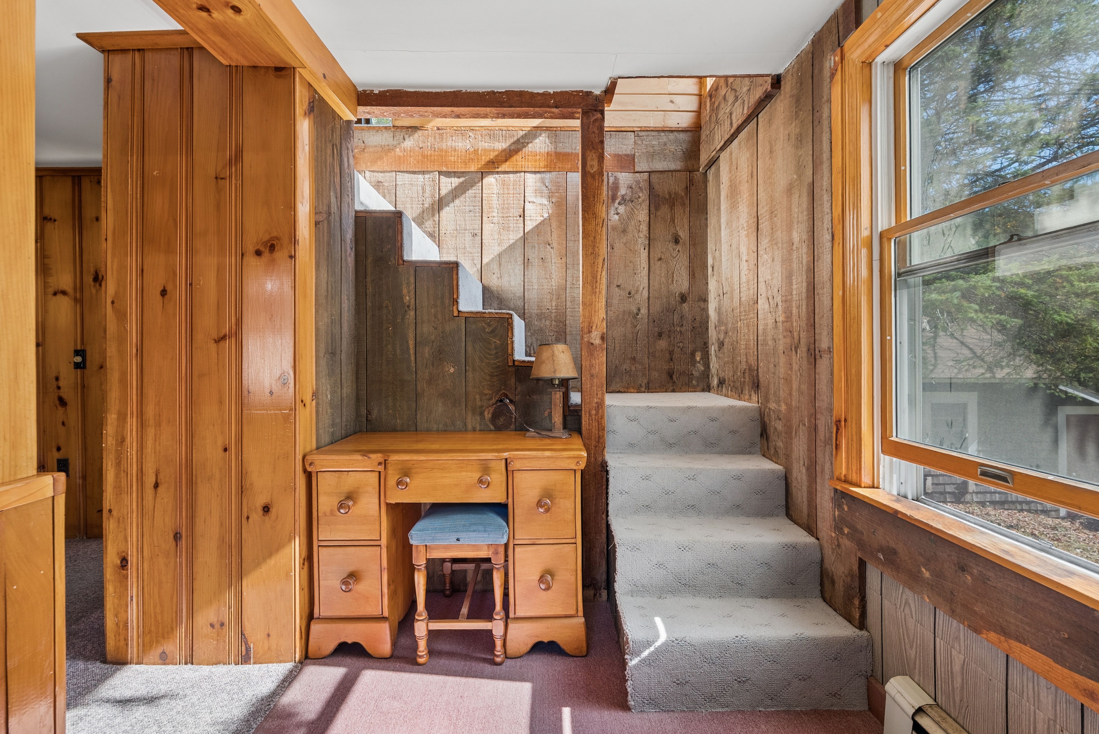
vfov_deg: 73.8
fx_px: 489
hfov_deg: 96.7
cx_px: 550
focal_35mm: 16
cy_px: 367
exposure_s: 1/50
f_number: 7.1
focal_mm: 16
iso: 320
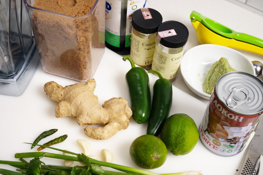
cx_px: 132
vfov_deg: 26.5
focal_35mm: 51
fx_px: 372
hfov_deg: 38.9
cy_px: 88
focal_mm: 51
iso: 1000
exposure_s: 1/1600
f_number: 8
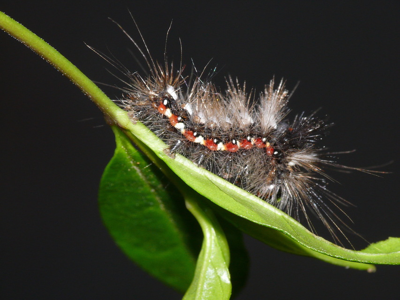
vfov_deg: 5.7
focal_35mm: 261
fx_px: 3016
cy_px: 150
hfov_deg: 7.6
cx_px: 200
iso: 200
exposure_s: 1/250
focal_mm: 55.2
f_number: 11
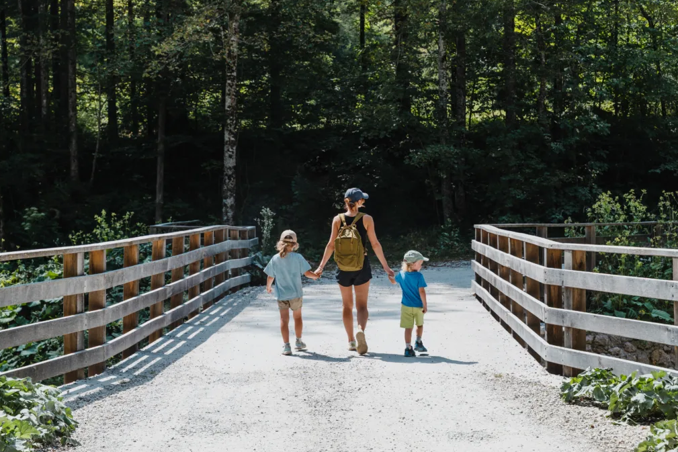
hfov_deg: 30.1
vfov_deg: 20.3
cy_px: 225
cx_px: 339
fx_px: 1262
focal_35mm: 67
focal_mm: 66
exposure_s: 1/250
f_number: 7.1
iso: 100
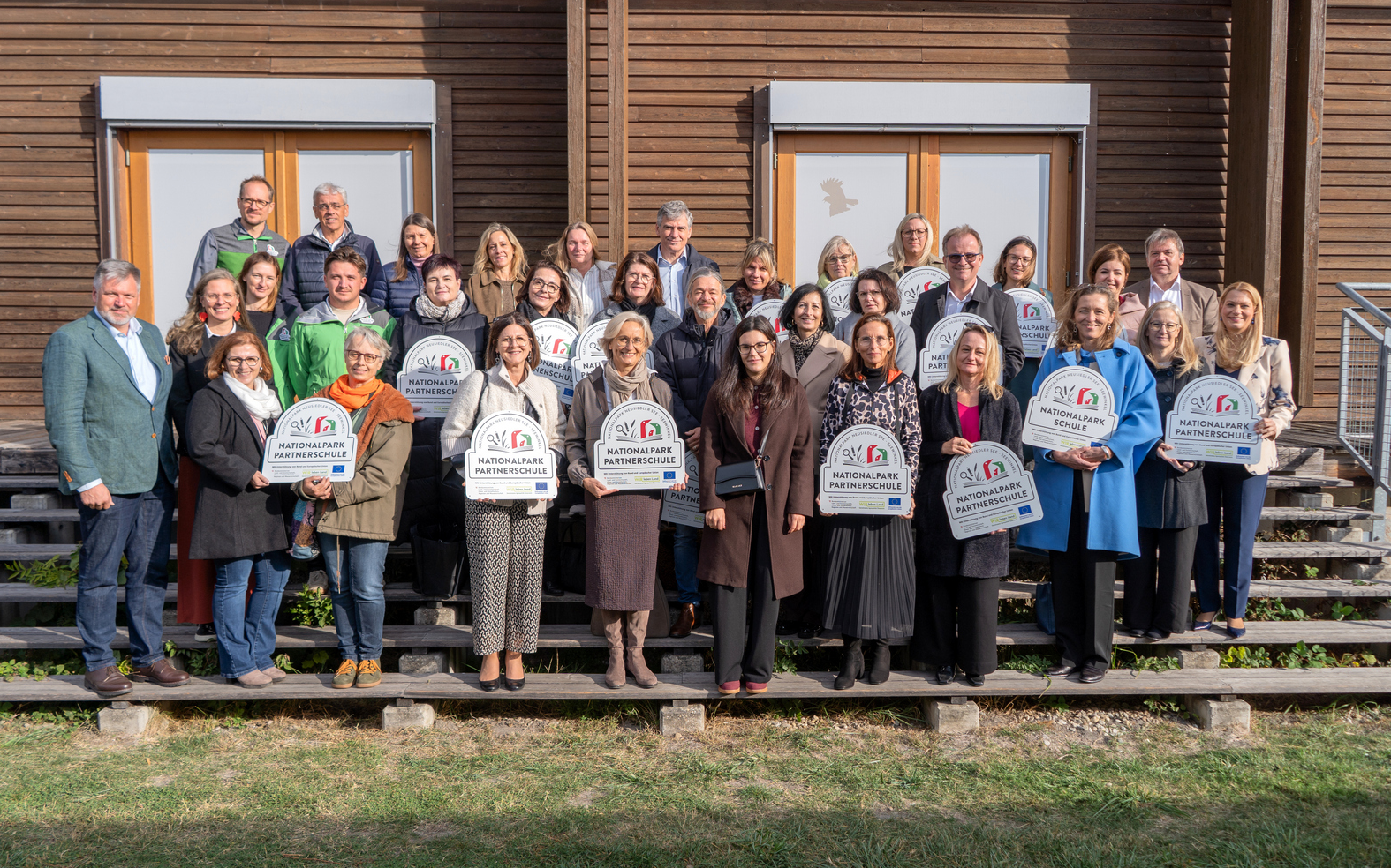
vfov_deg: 43.1
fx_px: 1099
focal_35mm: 29
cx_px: 702
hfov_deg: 64.6
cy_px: 417
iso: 100
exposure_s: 1/320
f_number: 5.6
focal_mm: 28
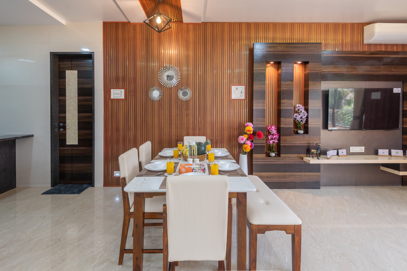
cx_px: 204
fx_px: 181
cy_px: 136
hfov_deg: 96.7
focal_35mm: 16
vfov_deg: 73.8
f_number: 7.1
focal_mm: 16
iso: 250
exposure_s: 1/30
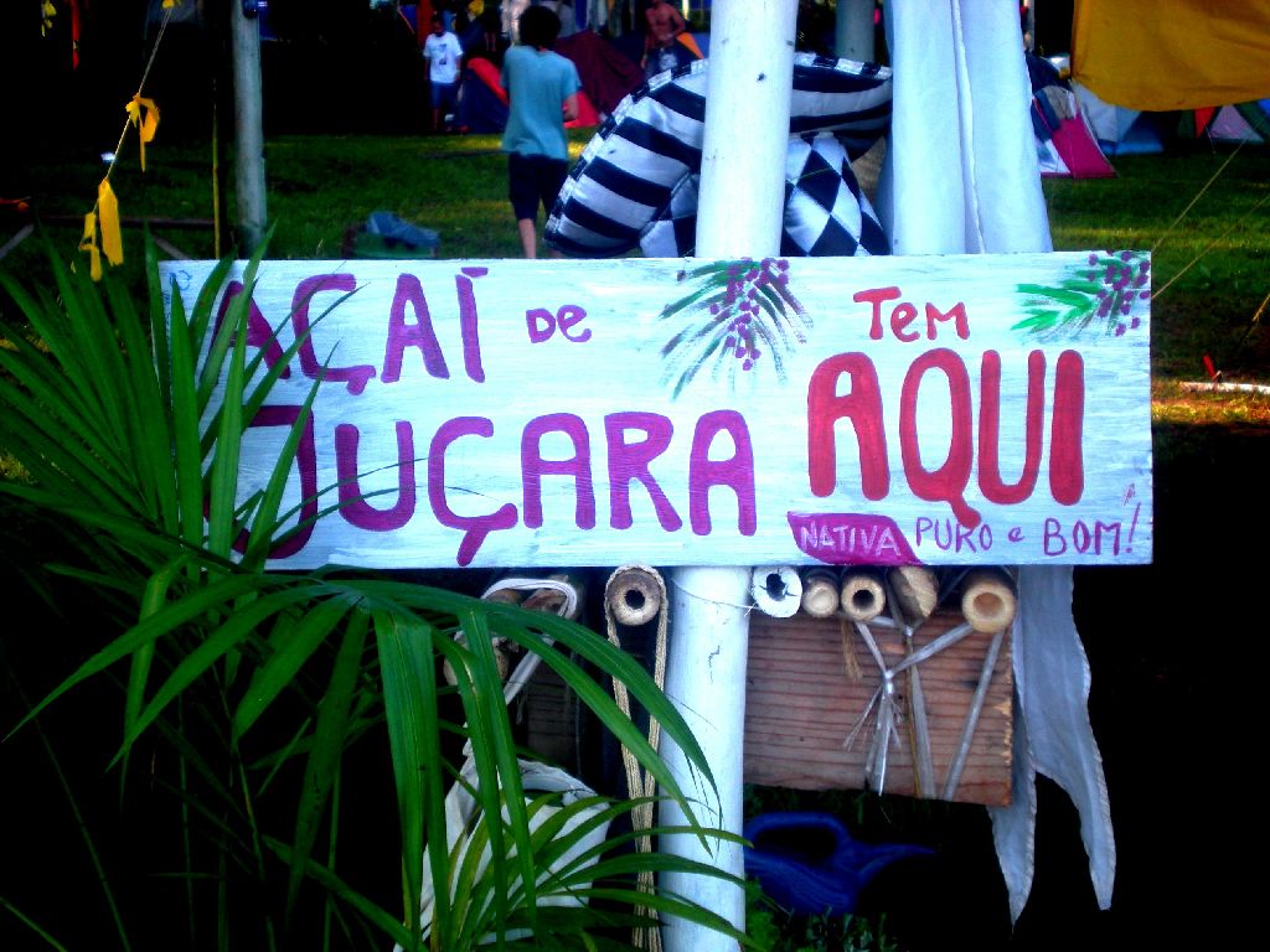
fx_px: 2055
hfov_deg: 34.3
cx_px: 635
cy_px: 476
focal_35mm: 56
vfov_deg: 26.1
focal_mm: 9.3
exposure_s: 1/65.7
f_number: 3.9
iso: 68
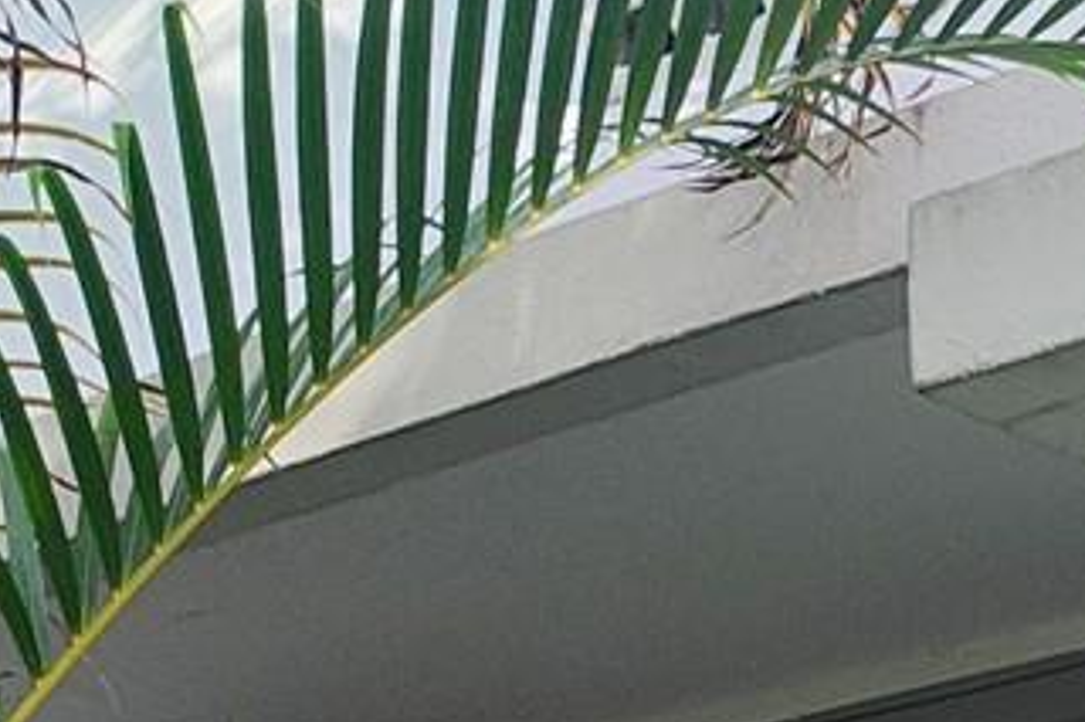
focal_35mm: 130
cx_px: 1787
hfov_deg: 14.4
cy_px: 1854
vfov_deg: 9.2
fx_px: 3916
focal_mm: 4.15
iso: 100
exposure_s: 1/126
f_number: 1.5
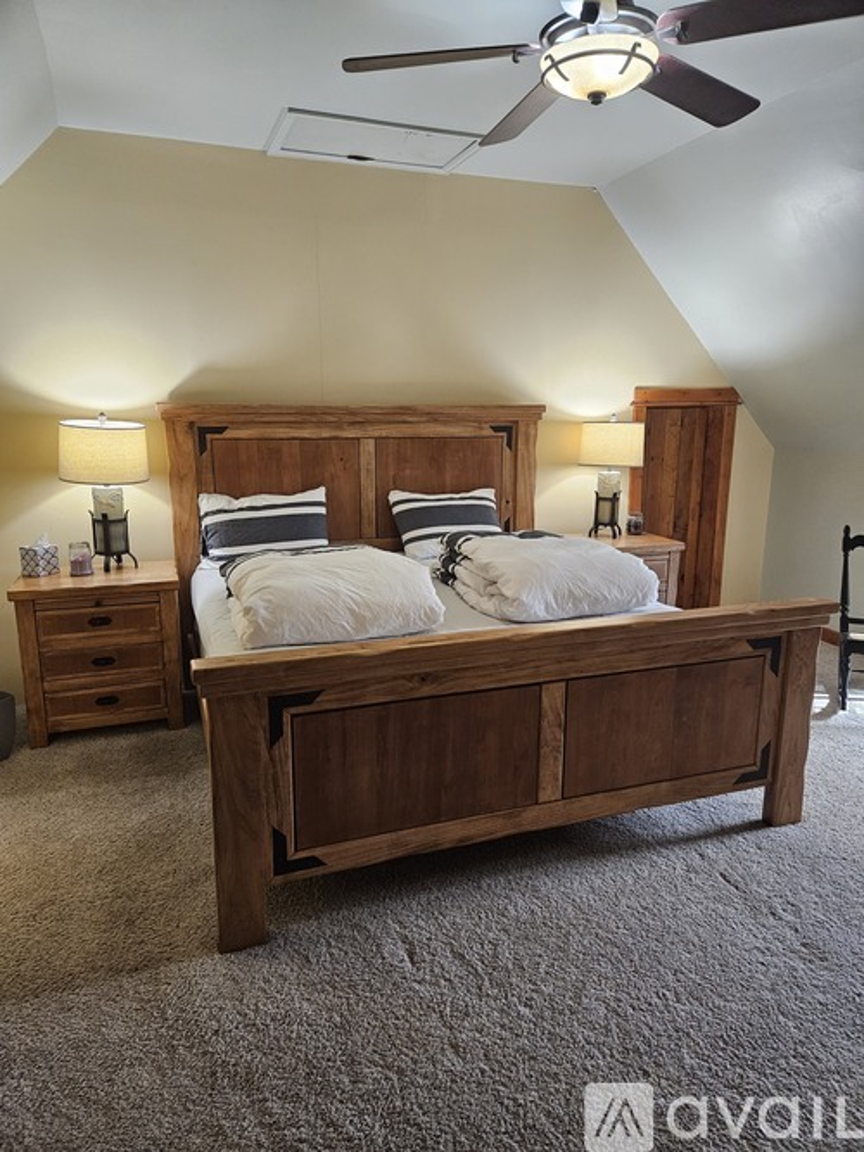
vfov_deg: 73.9
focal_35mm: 23
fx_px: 766
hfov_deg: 58.9
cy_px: 576
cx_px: 432
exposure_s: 1/120
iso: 500
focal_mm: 5.4
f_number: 1.8
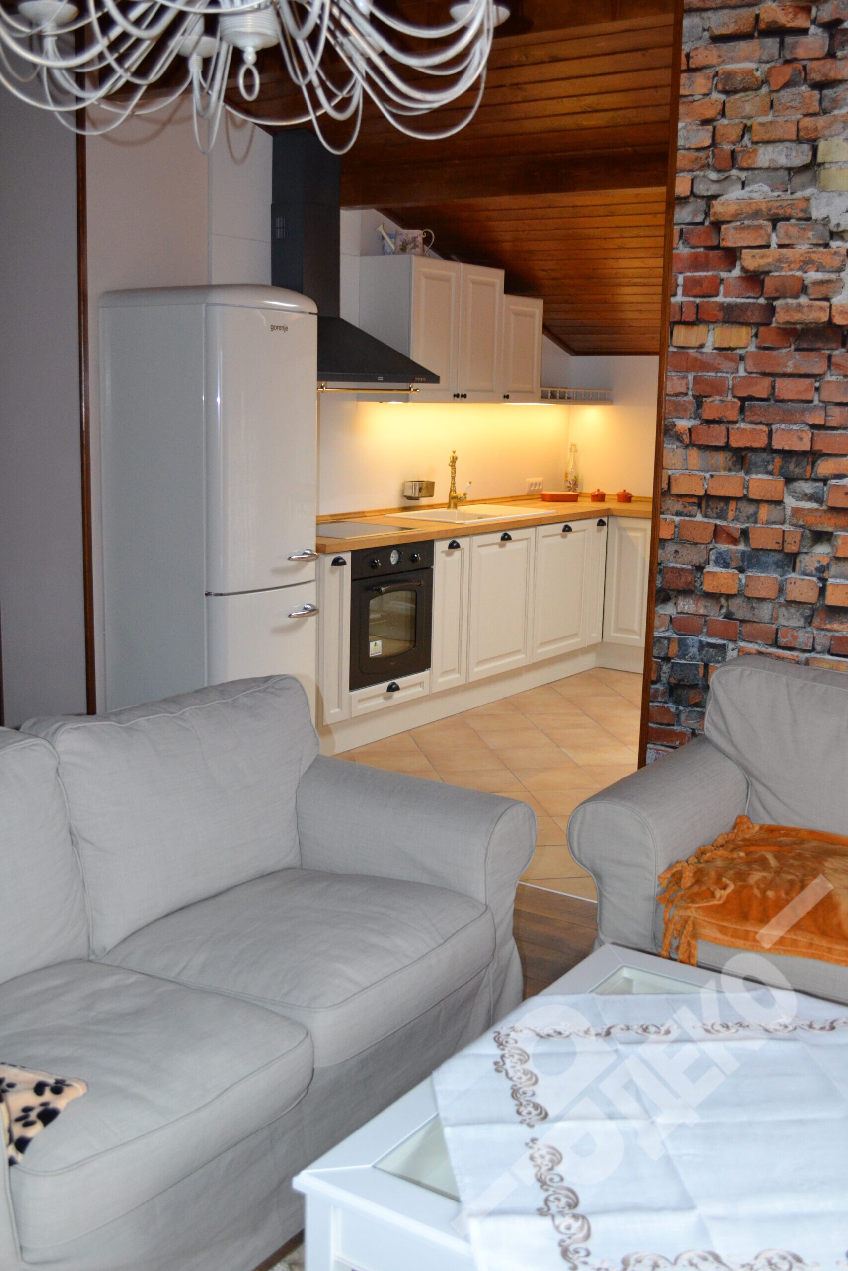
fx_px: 1272
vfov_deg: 53.1
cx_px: 424
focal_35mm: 36
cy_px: 636
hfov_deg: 36.9
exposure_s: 1/60
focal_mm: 24
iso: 1400
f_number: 4
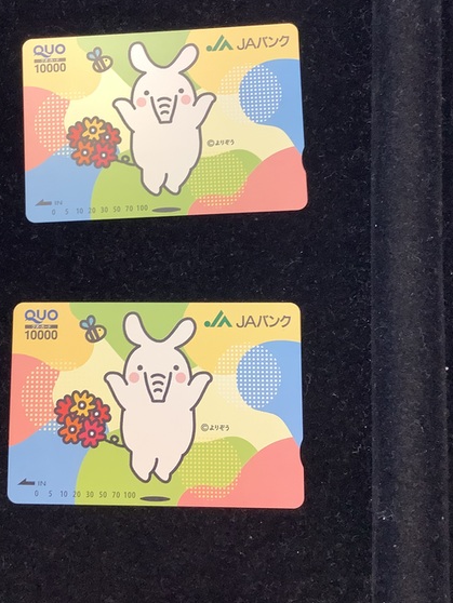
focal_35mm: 40
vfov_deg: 46.5
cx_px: 187
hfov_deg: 35.9
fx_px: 697
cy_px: 242
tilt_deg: -82.1
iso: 160
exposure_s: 1/60
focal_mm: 3.3
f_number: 2.4
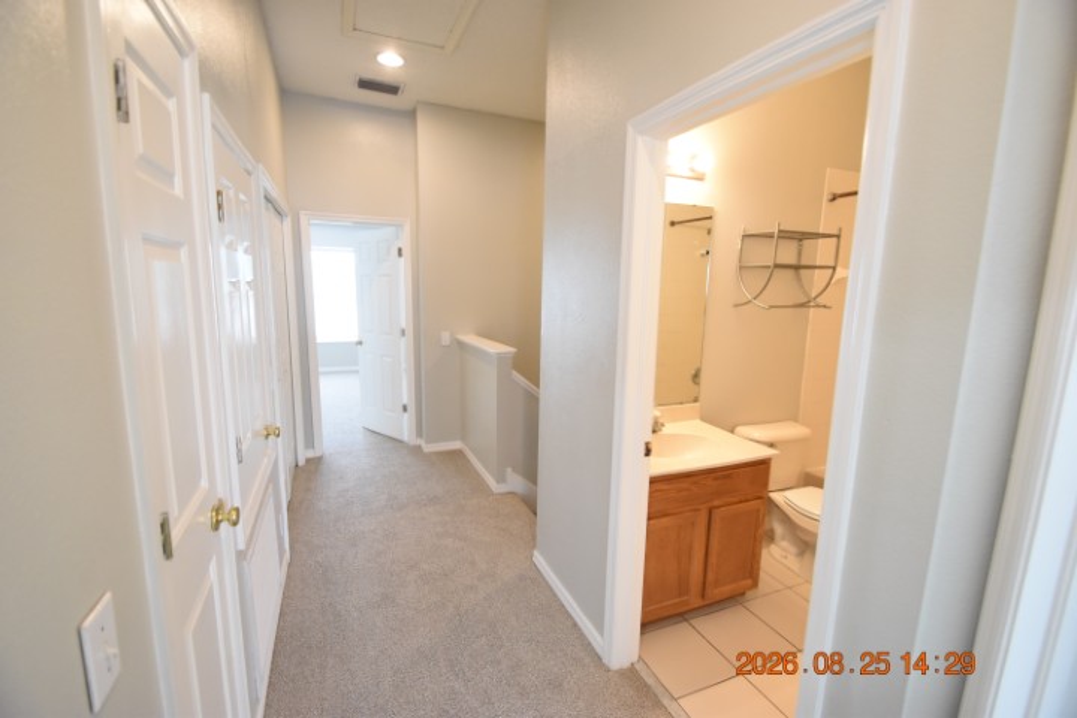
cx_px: 538
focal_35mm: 15
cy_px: 359
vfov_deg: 77.3
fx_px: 449
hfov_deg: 100.4
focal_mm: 10
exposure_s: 1/60
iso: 1250
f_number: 3.5
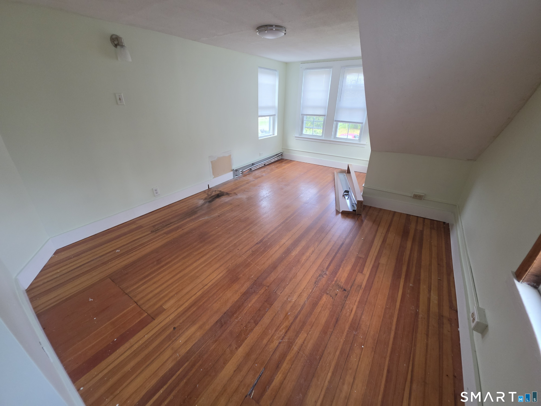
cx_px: 270
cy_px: 203
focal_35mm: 13
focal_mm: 2.2
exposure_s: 1/60
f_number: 1.9
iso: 160
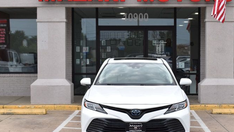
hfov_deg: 28.2
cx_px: 138
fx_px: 464
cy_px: 82
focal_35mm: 75
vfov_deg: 16.1
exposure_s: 1/320
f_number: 8
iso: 200
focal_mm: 31
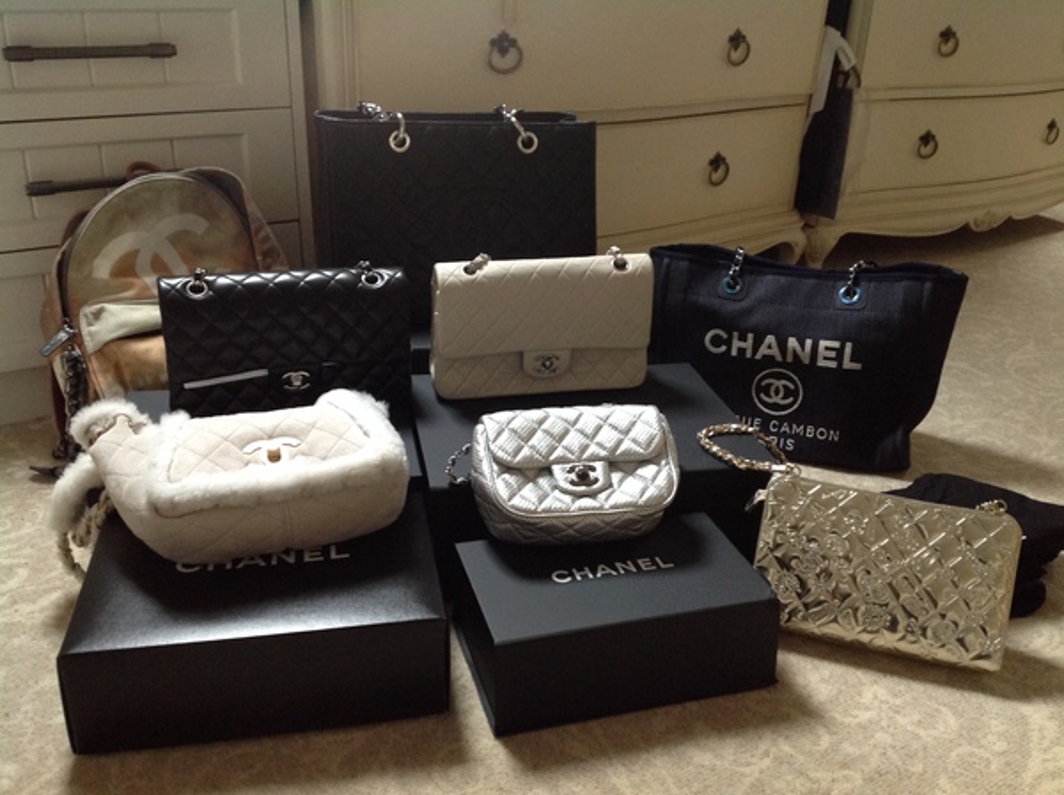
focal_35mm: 35
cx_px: 532
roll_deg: -1.9
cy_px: 398
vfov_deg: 40.6
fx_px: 1074
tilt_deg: -22.6
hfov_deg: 52.7
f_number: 2.4
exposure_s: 1/15
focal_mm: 4.28
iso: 200
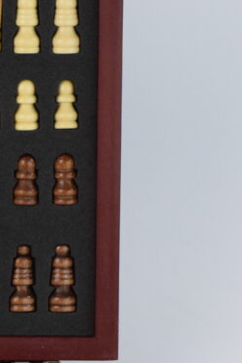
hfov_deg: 6.6
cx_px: -87
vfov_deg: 10.0
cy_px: 287
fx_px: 2067
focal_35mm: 205
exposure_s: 1/500
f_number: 4.5
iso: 3200
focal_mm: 50
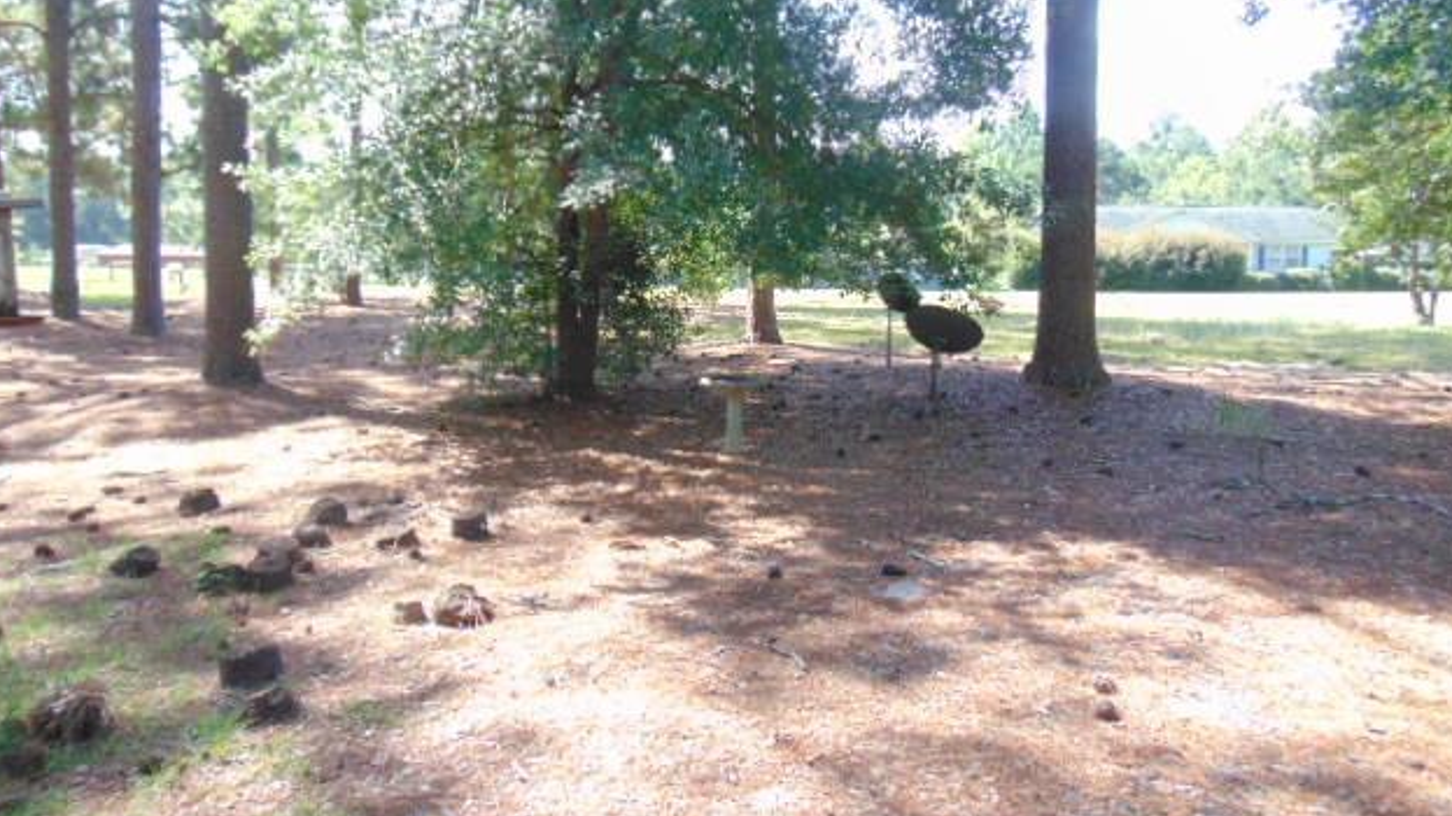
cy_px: 317
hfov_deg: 67.9
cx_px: 720
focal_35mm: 28
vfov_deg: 41.2
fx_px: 1078
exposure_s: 1/500
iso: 400
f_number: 3
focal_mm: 4.5
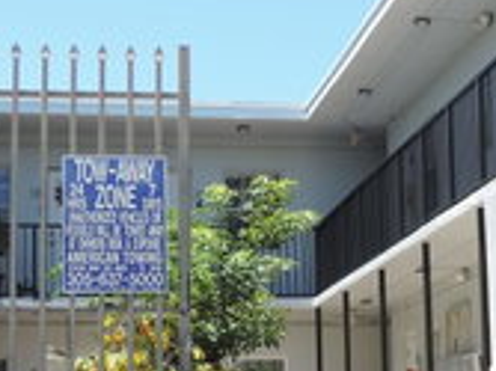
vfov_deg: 14.5
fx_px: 1460
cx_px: 281
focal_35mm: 102
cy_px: 240
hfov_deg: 19.3
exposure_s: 1/400
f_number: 3.3
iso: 80
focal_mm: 7.1
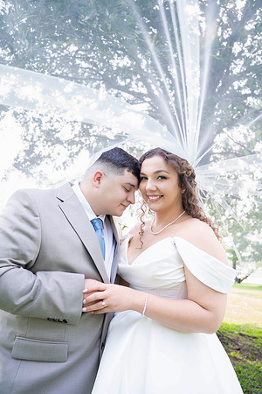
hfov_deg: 53.1
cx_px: 131
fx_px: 262
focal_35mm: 24
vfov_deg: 73.7
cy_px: 197
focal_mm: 24
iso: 200
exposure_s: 1/100
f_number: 3.5
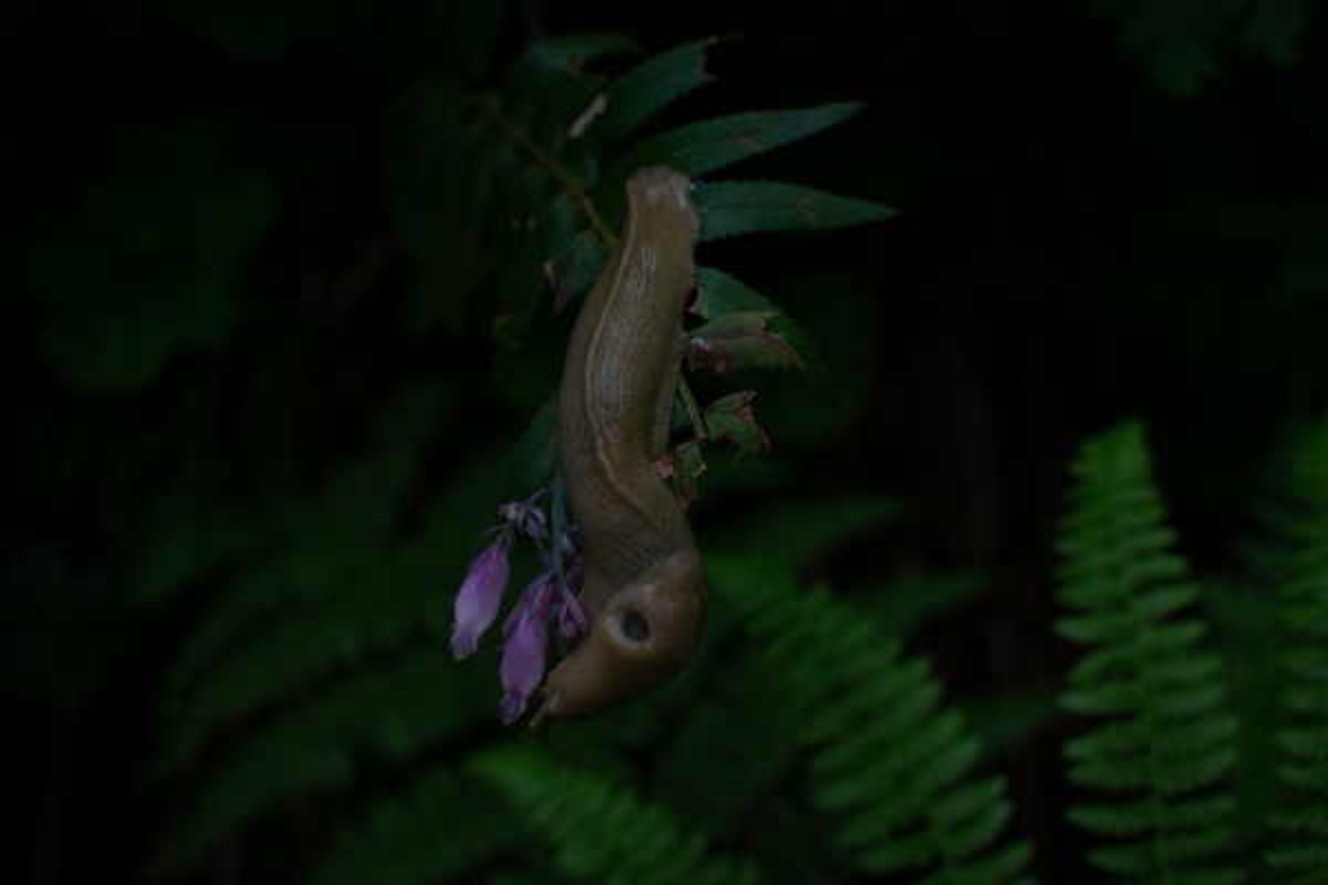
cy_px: 442
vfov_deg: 25.8
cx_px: 664
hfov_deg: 37.9
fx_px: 1937
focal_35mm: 52
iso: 100
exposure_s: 1/160
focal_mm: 35
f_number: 4
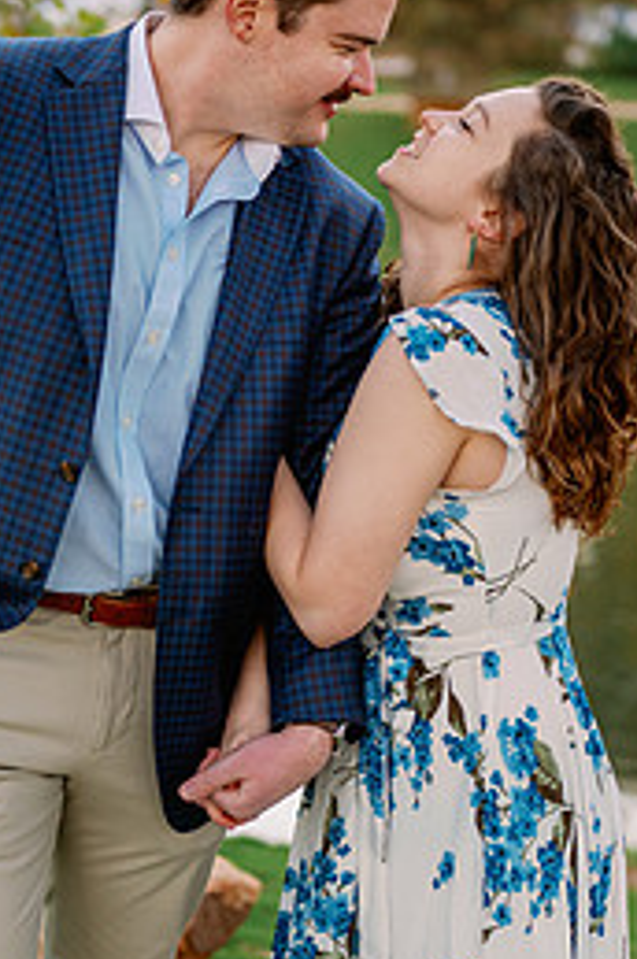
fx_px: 2315
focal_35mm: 87
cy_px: 452
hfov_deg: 15.7
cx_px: 267
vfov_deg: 23.4
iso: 640
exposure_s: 1/500
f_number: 2
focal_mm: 50
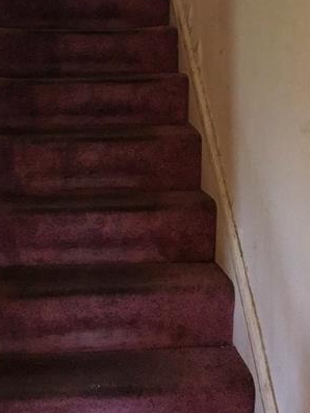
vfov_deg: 30.9
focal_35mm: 60
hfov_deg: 24.3
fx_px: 716
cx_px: 110
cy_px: 52
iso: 250
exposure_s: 1/30
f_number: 2.4
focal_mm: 3.3
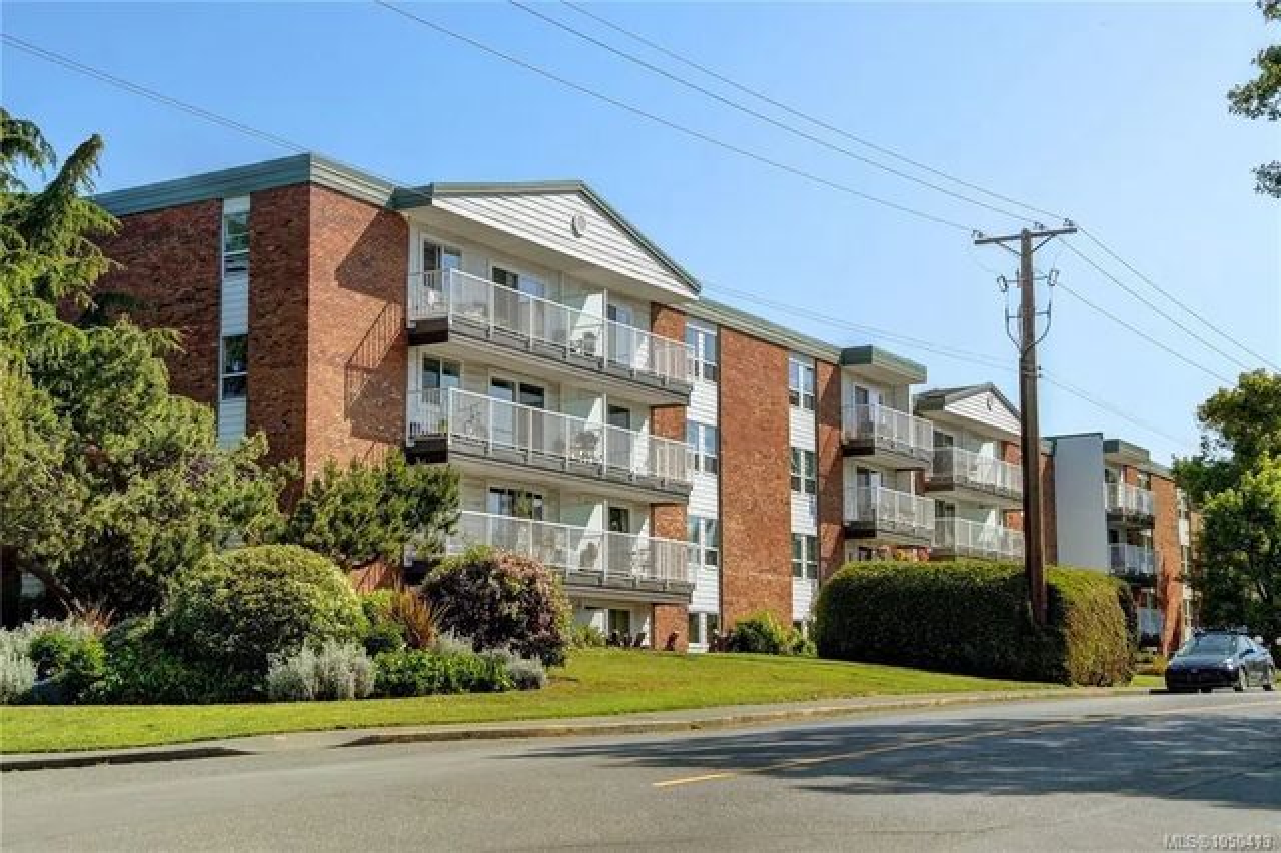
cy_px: 426
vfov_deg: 26.5
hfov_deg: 38.9
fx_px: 1814
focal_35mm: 51
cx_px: 640
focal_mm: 34
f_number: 7.1
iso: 100
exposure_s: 1/125
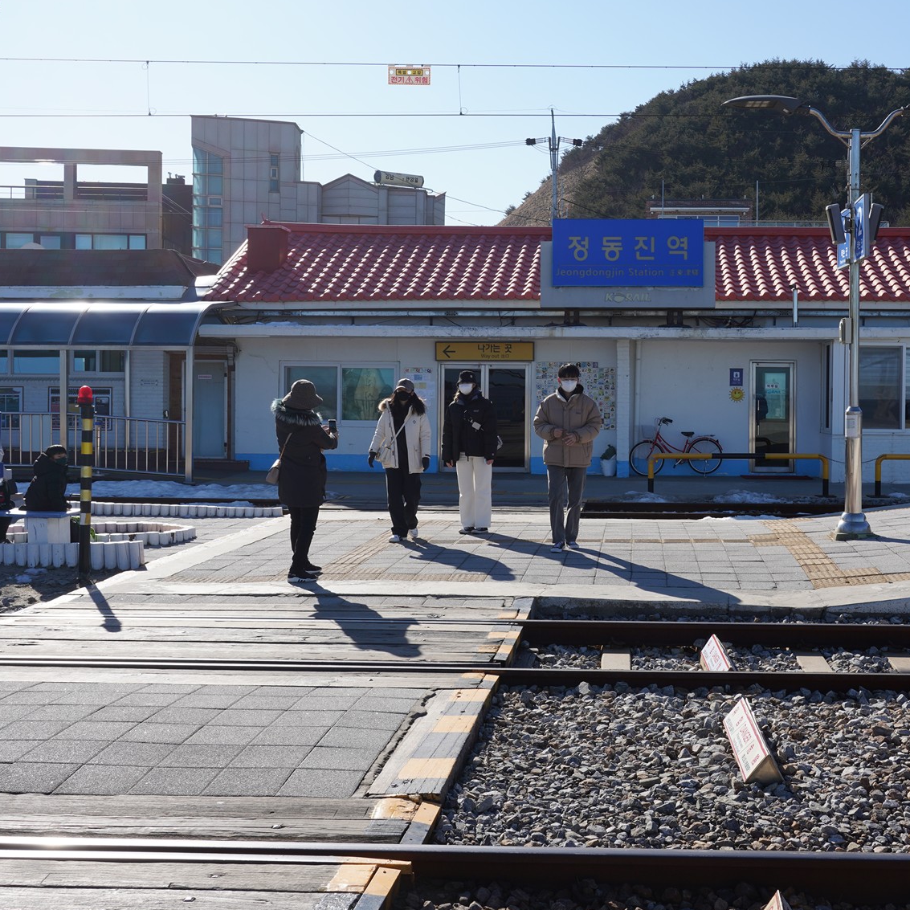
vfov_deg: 40.0
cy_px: 397
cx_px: 606
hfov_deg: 39.6
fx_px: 1249
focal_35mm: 42
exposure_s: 1/100
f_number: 14
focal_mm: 28
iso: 100
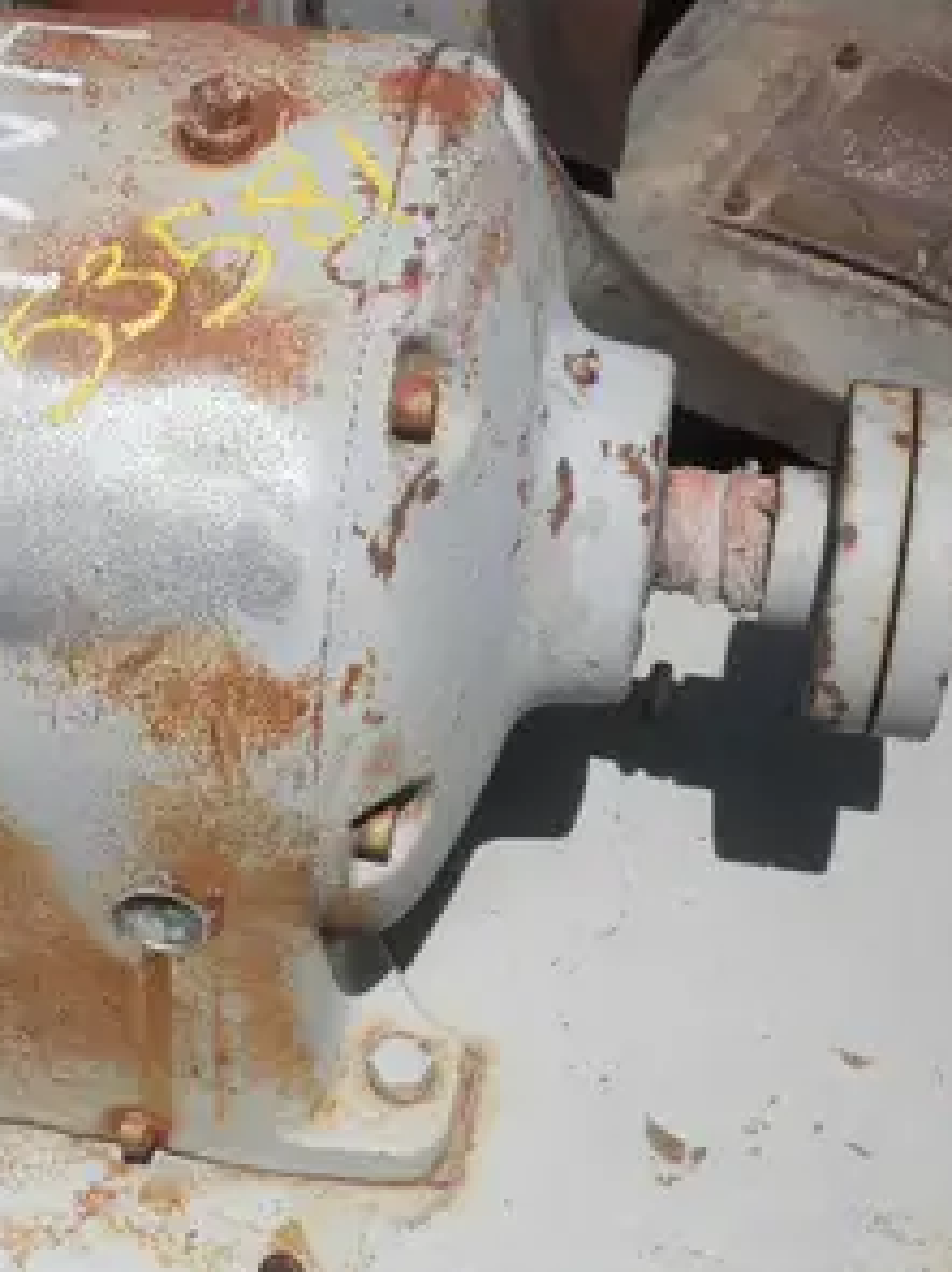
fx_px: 2936
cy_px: 638
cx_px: 224
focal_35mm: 80
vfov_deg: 24.4
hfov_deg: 18.3
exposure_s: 1/200
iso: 64
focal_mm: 10.5
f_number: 10.7
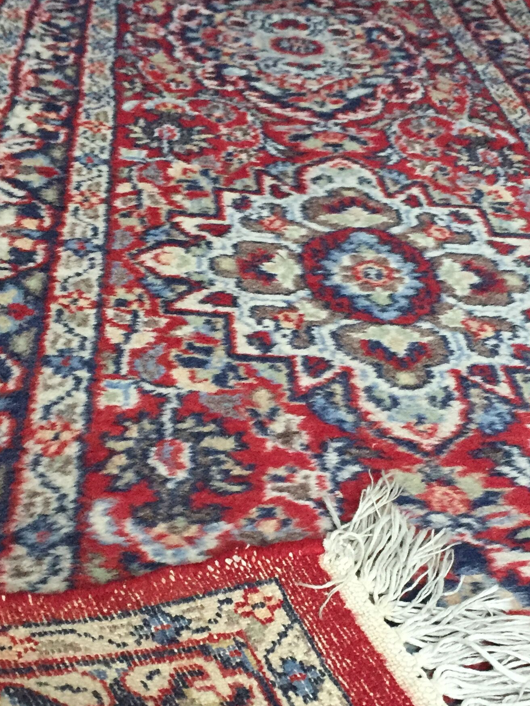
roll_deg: -8.0
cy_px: 471
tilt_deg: -35.5
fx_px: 1102
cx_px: 300
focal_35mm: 54
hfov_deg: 27.0
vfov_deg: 35.2
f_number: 2.2
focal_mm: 4.15
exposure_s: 1/25
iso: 250
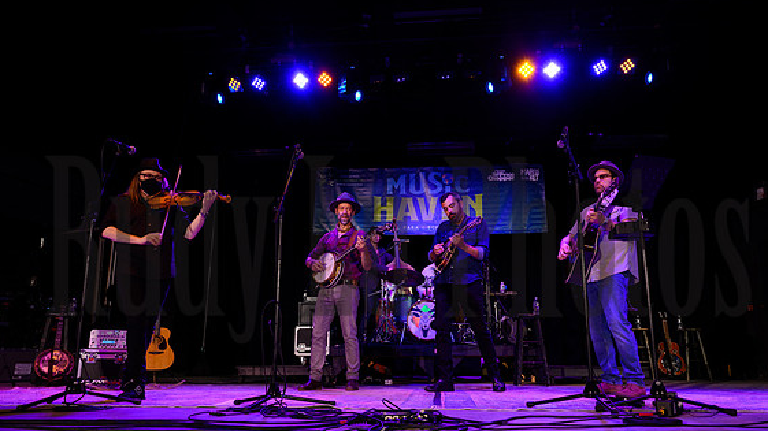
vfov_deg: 44.2
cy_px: 246
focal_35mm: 26
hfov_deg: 71.9
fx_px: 529
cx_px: 394
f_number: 6.3
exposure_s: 1/80
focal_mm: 24
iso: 1600
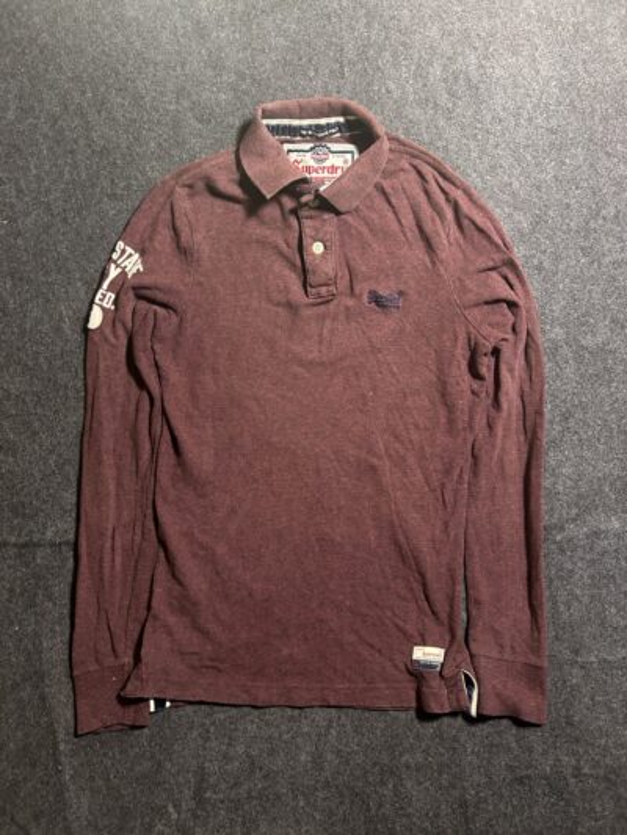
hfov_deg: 53.1
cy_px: 418
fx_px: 628
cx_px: 314
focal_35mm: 26
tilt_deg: -65.6
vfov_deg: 67.3
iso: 400
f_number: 1.5
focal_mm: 5.7
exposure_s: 1/50
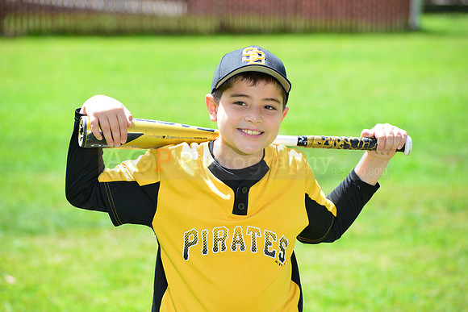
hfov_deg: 10.3
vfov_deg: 6.9
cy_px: 156
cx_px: 234
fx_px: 2600
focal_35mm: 200
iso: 200
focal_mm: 200
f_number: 8
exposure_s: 1/200
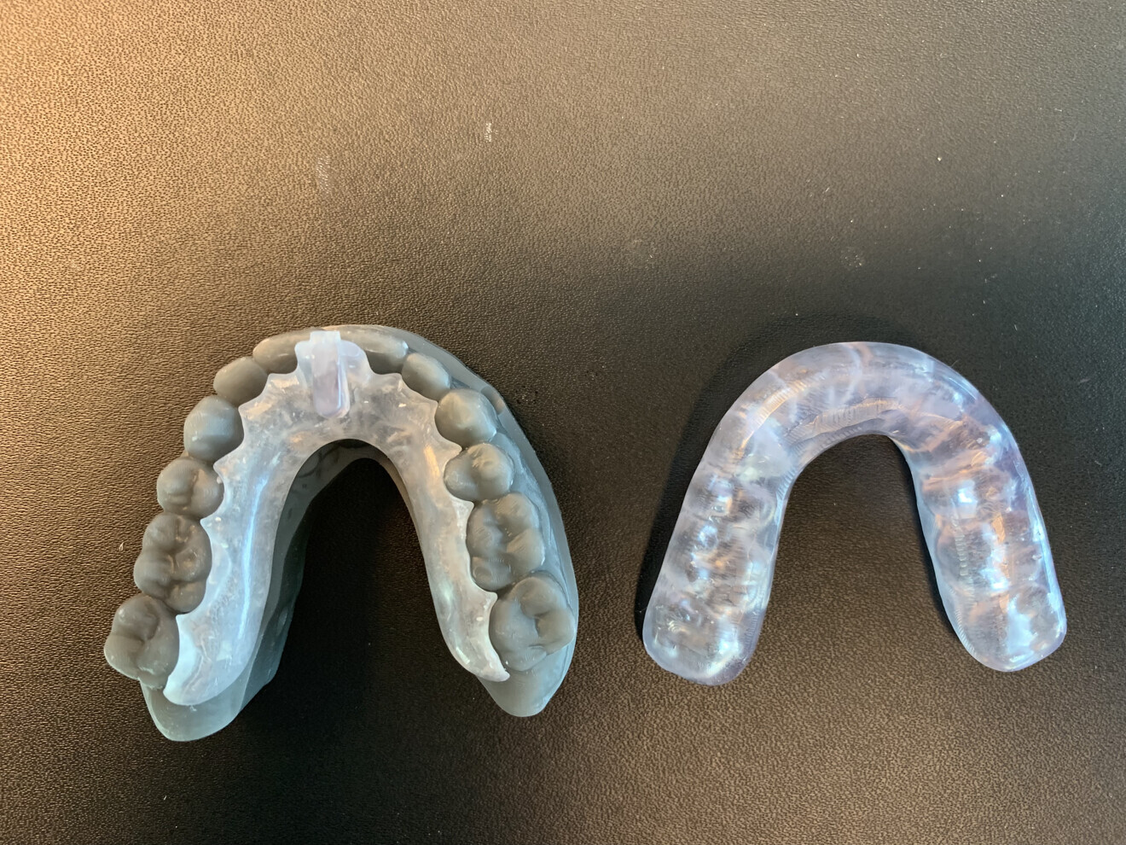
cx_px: 563
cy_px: 422
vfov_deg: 53.1
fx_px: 846
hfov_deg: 67.3
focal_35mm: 26
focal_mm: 4.25
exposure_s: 1/60
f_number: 1.8
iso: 250
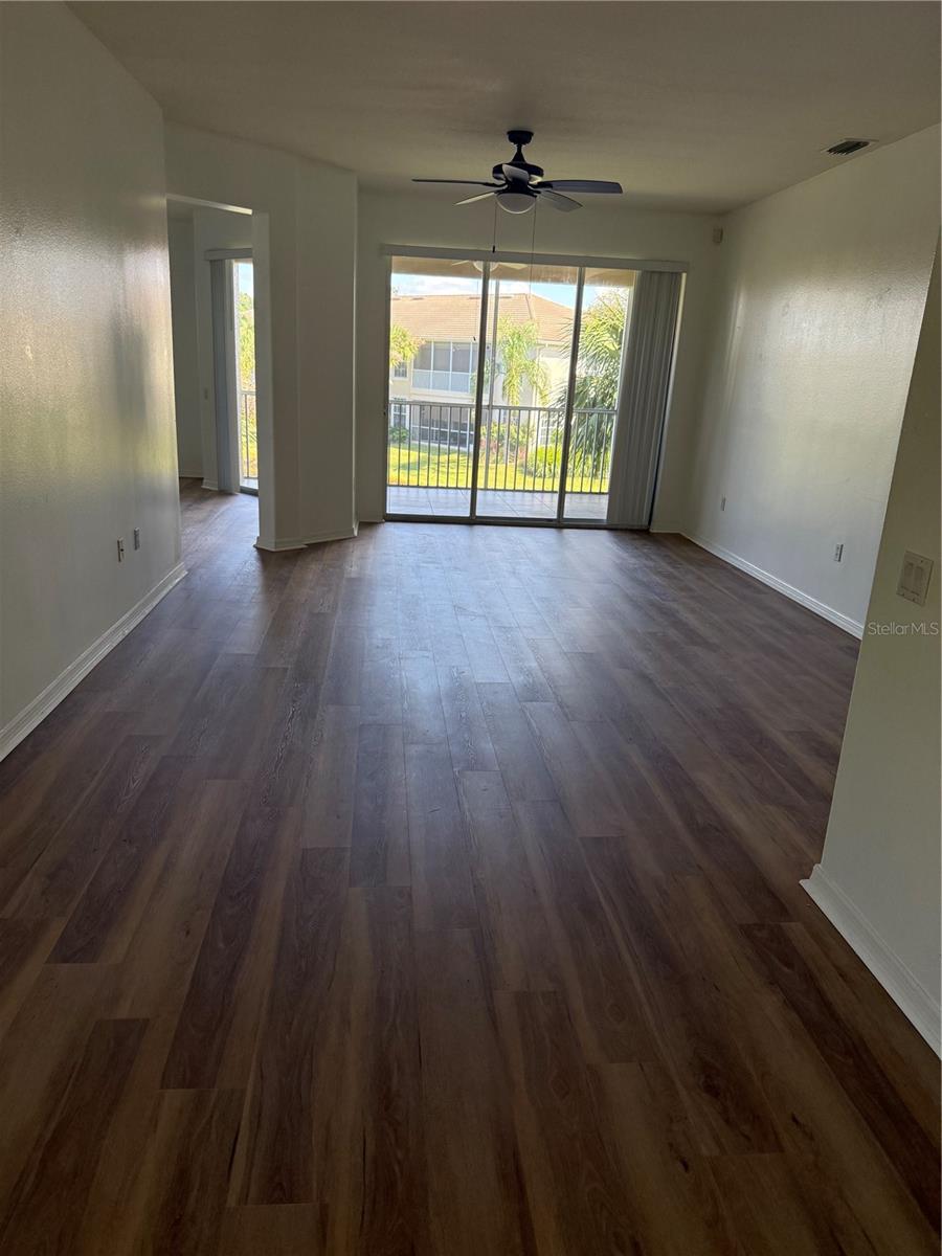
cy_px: 628
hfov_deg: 56.8
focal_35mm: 24
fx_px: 871
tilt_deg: -17.0
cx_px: 471
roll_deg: -3.4
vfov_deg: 71.6
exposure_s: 1/160
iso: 200
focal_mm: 6.76
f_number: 1.78
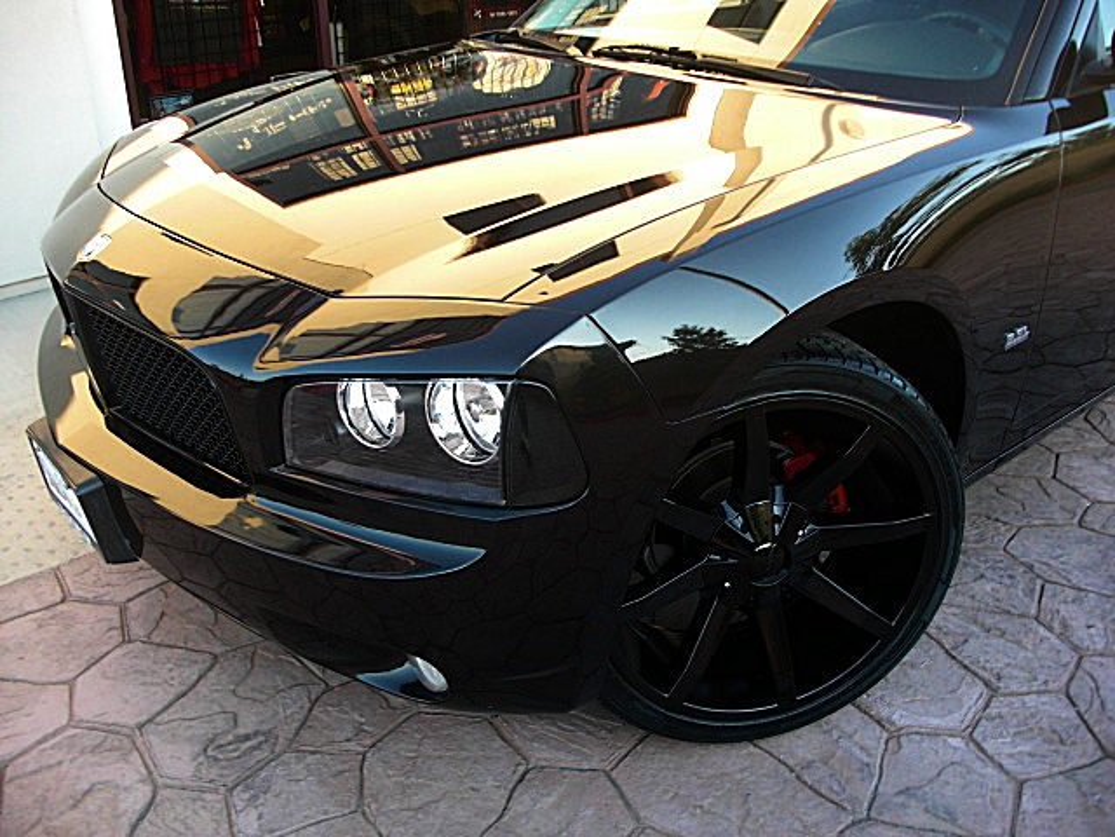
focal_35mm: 36
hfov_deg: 51.4
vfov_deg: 39.7
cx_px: 558
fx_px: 1160
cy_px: 418
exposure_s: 1/100
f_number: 2.8
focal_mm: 6.3
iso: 100
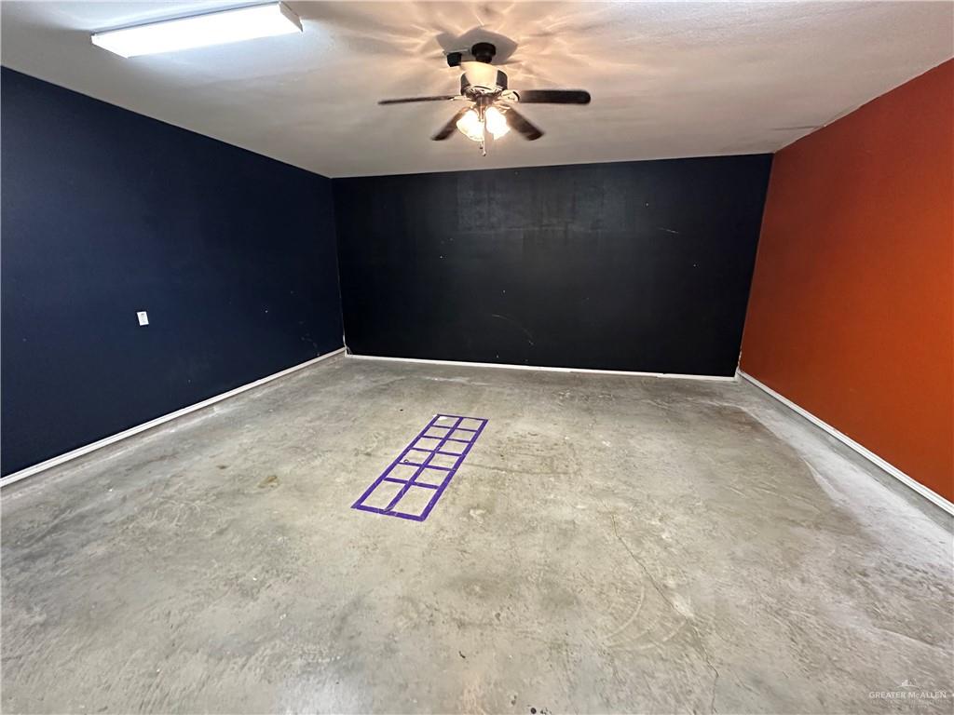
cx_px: 477
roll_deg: +0.2
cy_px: 358
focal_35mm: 14
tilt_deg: -13.8
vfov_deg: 85.7
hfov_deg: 102.1
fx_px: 386
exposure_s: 1/60
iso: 800
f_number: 2.2
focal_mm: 2.22
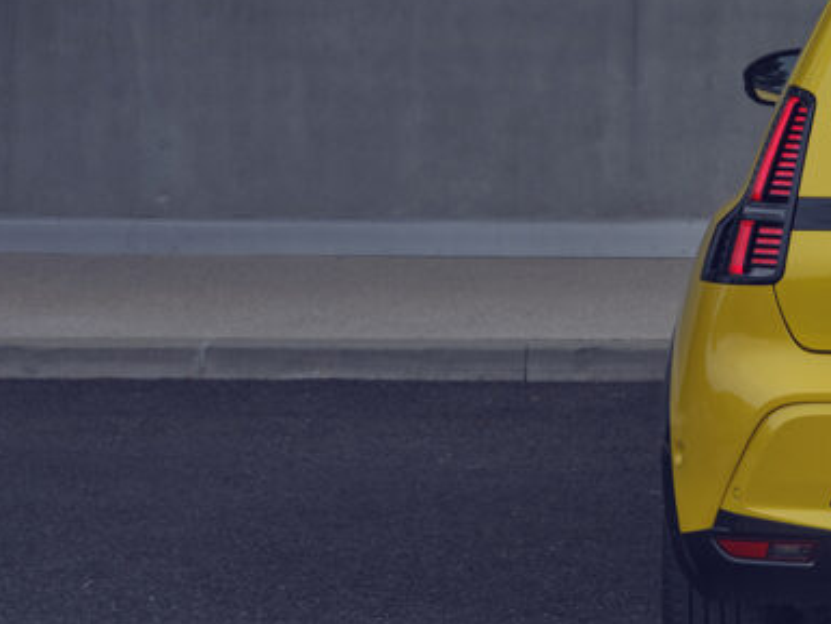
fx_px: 3194
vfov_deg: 11.2
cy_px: 350
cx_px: 1079
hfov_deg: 14.2
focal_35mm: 133
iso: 320
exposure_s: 1/160
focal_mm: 63
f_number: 7.1
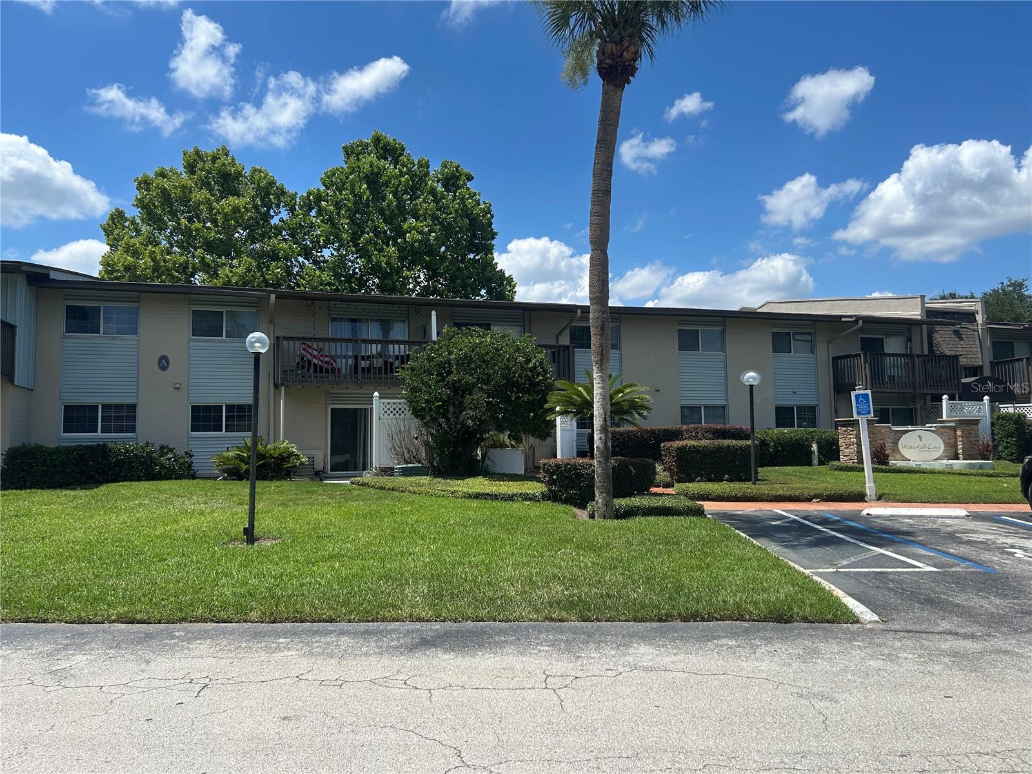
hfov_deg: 67.3
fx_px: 775
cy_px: 387
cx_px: 516
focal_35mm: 26
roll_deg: -0.2
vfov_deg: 53.1
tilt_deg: +3.8
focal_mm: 5.7
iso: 50
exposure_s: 1/4630
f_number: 1.5
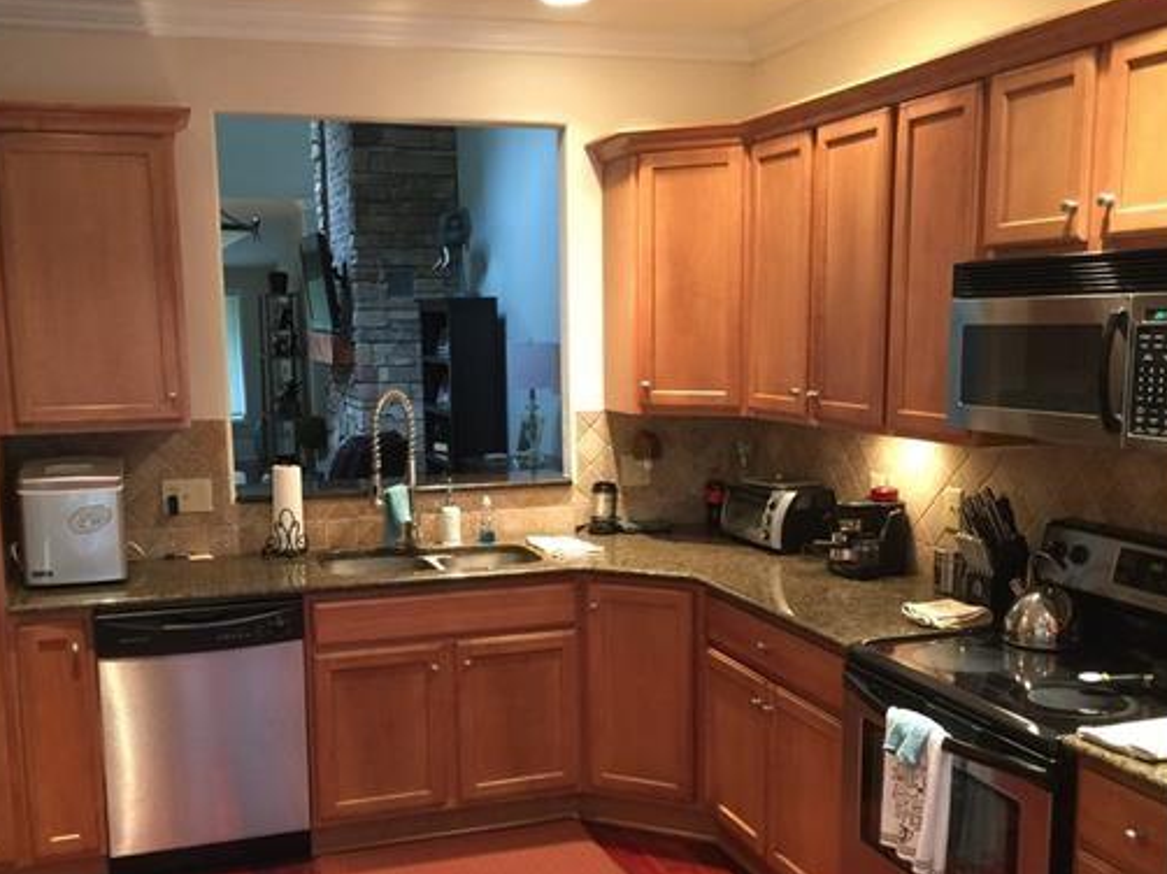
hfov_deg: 50.1
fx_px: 1247
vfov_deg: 38.5
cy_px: 523
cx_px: 563
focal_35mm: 37
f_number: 2.2
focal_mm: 4.15
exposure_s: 1/10
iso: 100
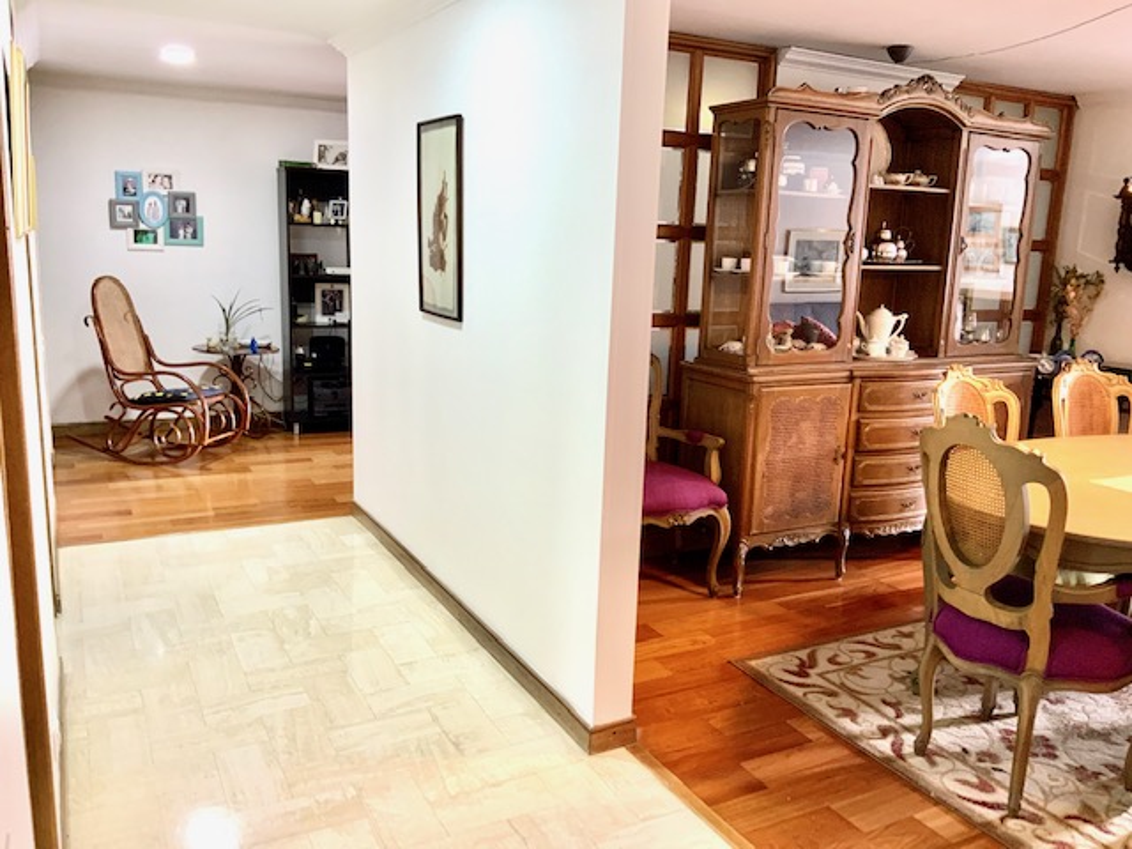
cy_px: 424
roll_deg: -1.7
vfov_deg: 48.2
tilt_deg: -10.8
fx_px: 948
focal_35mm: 29
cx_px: 566
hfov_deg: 61.7
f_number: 1.8
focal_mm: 3
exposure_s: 1/60
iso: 160
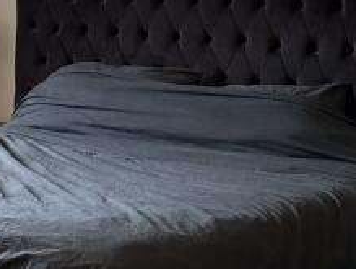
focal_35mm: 112
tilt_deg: -12.2
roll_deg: -0.5
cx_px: 85
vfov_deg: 13.2
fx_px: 1154
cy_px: 207
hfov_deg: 17.4
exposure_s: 1/108
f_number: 1.78
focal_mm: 6.76
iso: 200
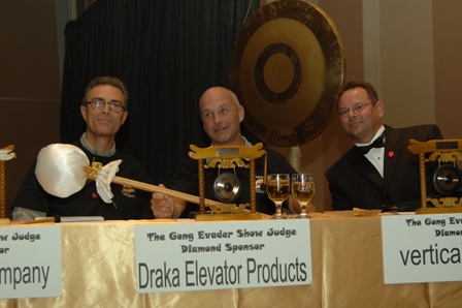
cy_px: 154
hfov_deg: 28.1
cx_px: 231
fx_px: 923
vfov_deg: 18.9
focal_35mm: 72
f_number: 4
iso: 320
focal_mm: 48
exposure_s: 1/60
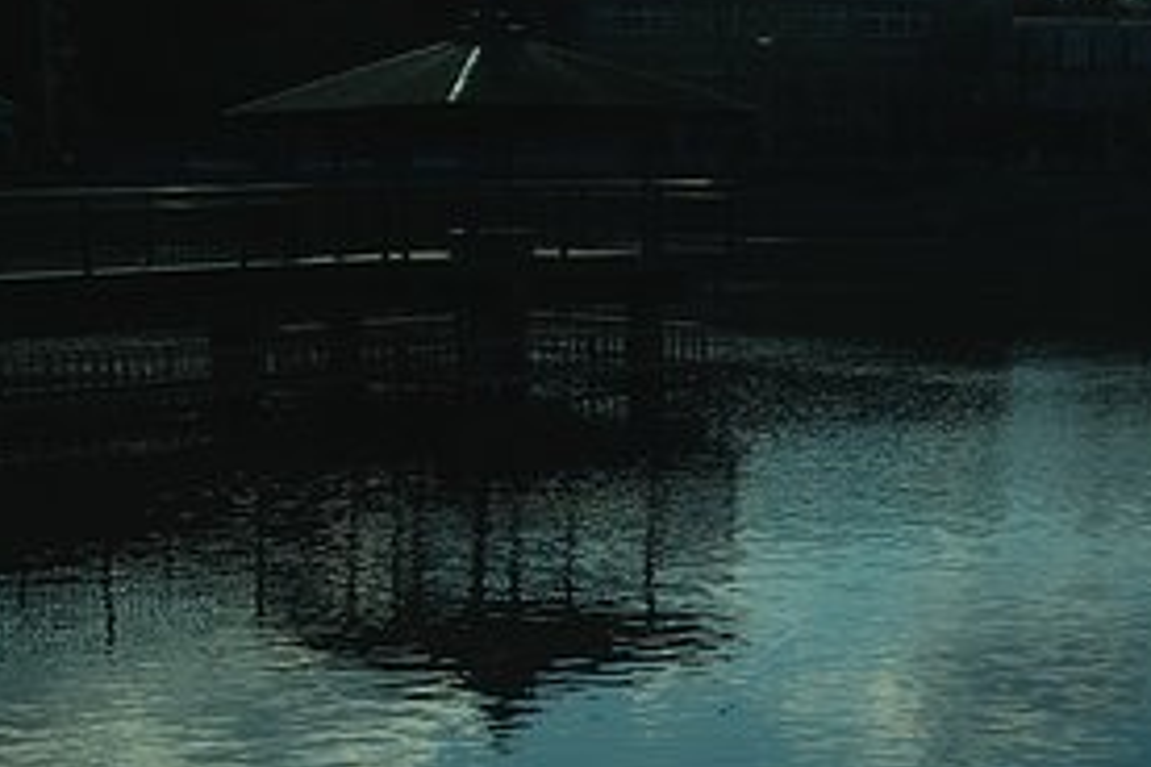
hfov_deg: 31.8
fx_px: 2014
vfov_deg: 21.2
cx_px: 657
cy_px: 671
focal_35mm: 63
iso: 100
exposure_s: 1/250
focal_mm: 20
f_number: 8
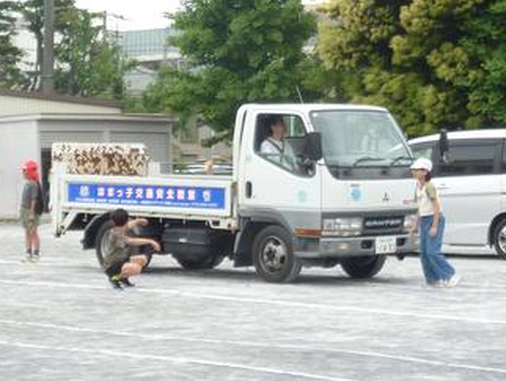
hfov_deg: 16.0
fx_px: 1799
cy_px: 204
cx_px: 253
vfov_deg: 12.1
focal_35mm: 123
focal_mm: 10.3
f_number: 4
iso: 80
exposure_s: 1/320
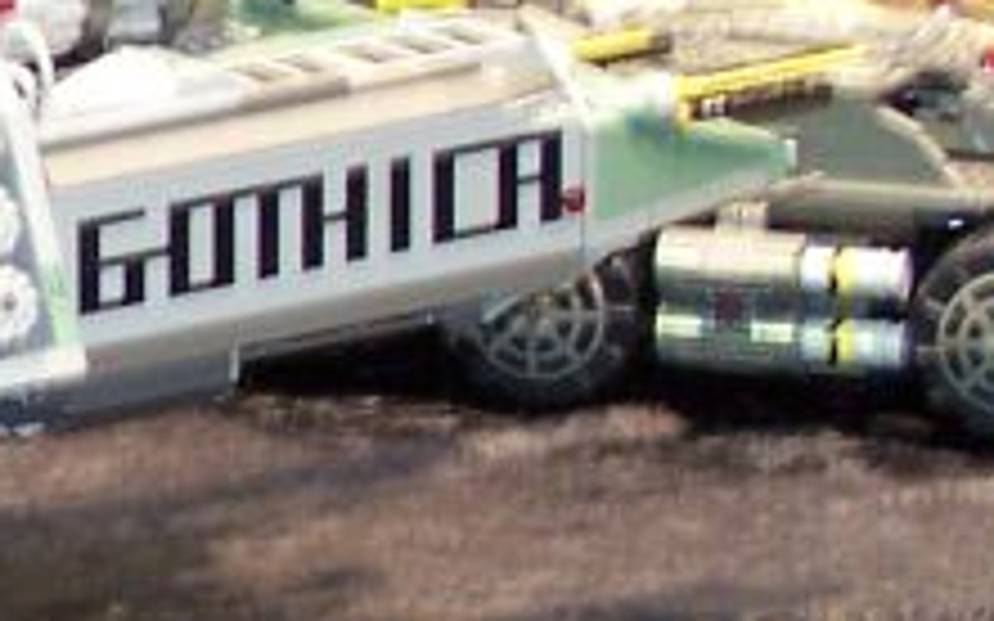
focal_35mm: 314
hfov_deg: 6.4
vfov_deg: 4.2
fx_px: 8504
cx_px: -1174
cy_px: 360
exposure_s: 1/4
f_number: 3.2
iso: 140
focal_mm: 10.7
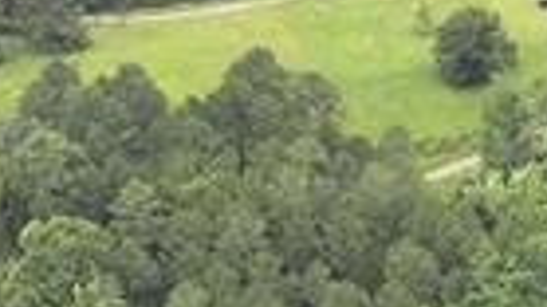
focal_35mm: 192
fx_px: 2783
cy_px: 815
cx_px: 819
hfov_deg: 10.8
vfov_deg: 6.0
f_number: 2.8
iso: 100
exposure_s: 1/500
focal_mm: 12.29
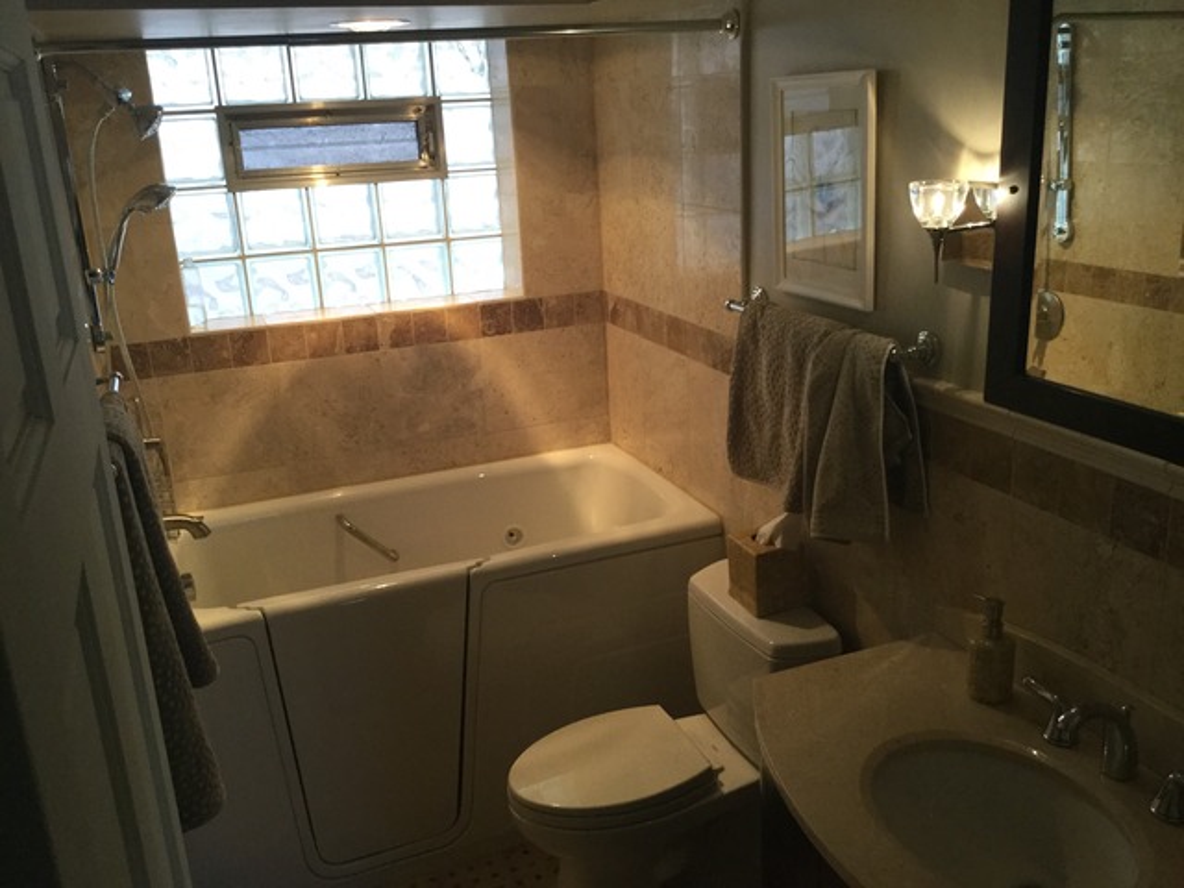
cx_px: 592
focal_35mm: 31
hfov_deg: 58.4
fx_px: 1060
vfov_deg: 45.4
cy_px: 444
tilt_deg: -19.9
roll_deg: +1.1
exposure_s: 1/30
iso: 40
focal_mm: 3.3
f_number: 2.4
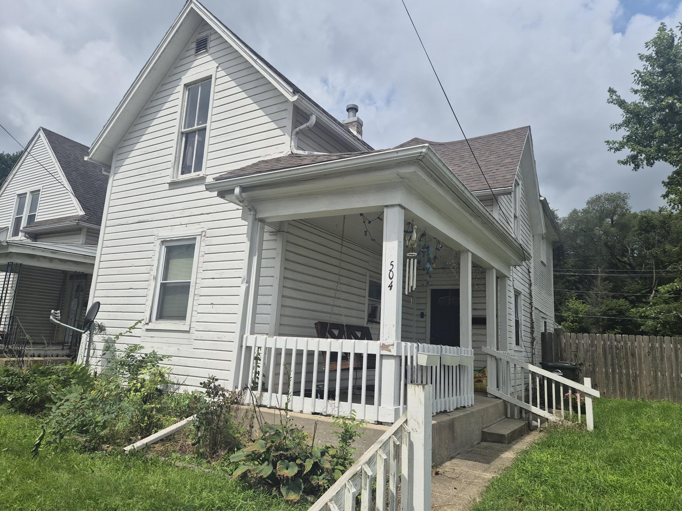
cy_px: 256
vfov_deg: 58.9
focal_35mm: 23
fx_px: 453
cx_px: 341
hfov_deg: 73.9
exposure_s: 1/7696
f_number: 1.8
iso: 80
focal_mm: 5.4
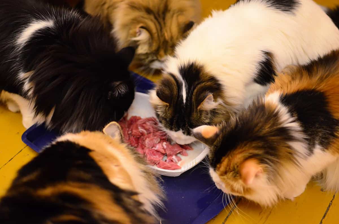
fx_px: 493
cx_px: 170
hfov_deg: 37.9
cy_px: 112
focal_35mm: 52
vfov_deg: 25.6
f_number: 1.8
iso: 2200
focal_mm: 35
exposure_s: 1/80
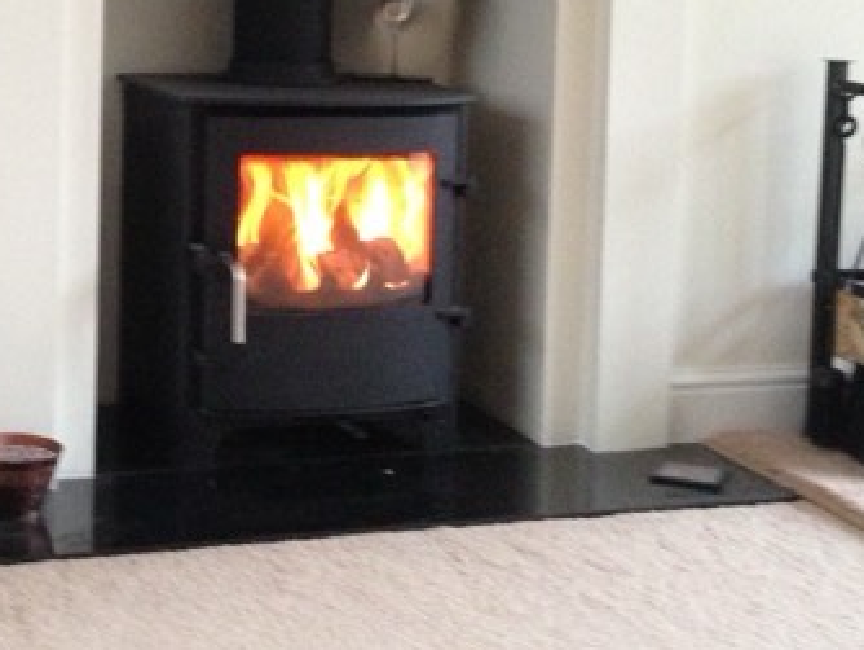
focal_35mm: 79
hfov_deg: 24.4
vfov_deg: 18.4
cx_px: 217
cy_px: 65
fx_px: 1973
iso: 400
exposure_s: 1/17
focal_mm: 4.13
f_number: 2.4
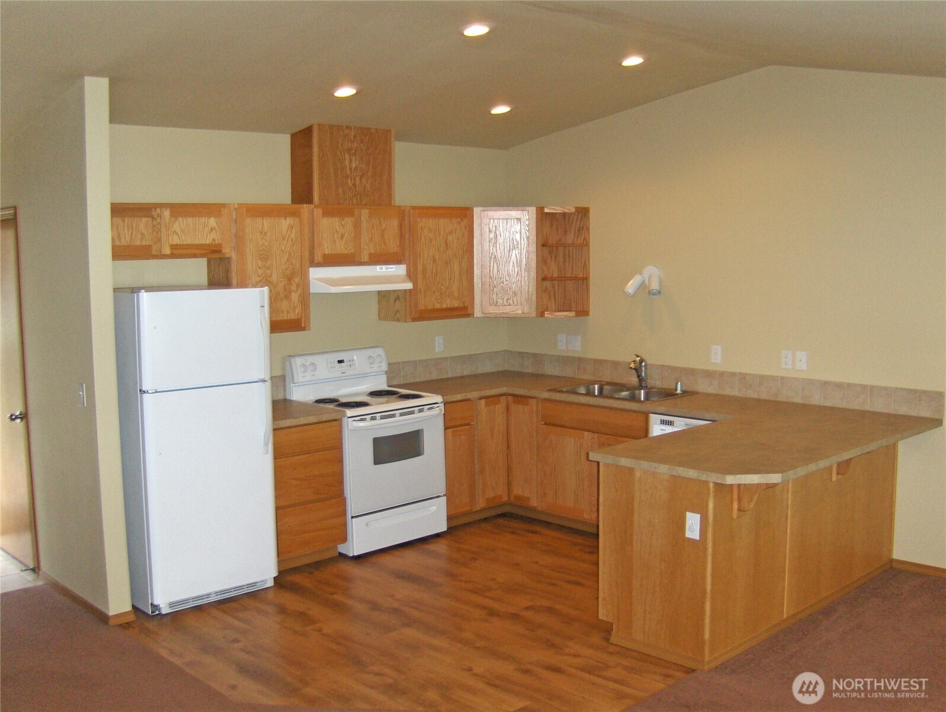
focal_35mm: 35
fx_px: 957
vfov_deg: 40.8
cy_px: 356
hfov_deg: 52.6
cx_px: 473
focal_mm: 7.5
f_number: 2.8
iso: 100
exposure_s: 1/60
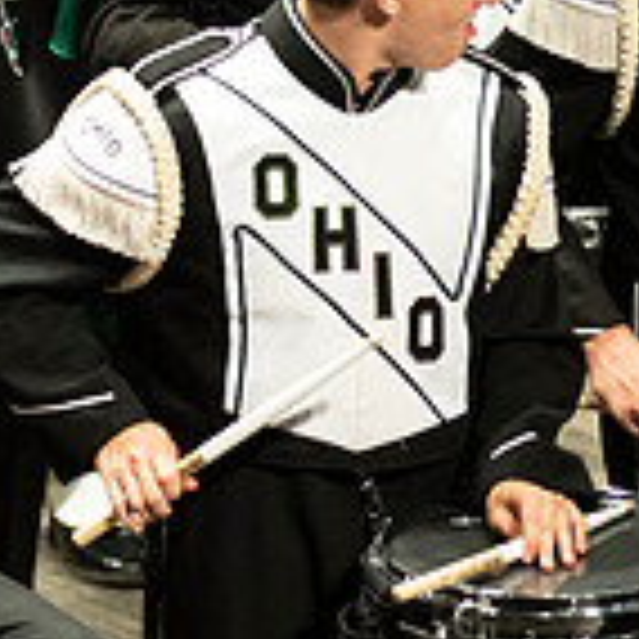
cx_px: -652
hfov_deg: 1.7
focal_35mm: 1039
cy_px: 252
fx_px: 21699
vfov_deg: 1.7
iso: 3200
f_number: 2.8
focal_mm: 300
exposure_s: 1/500
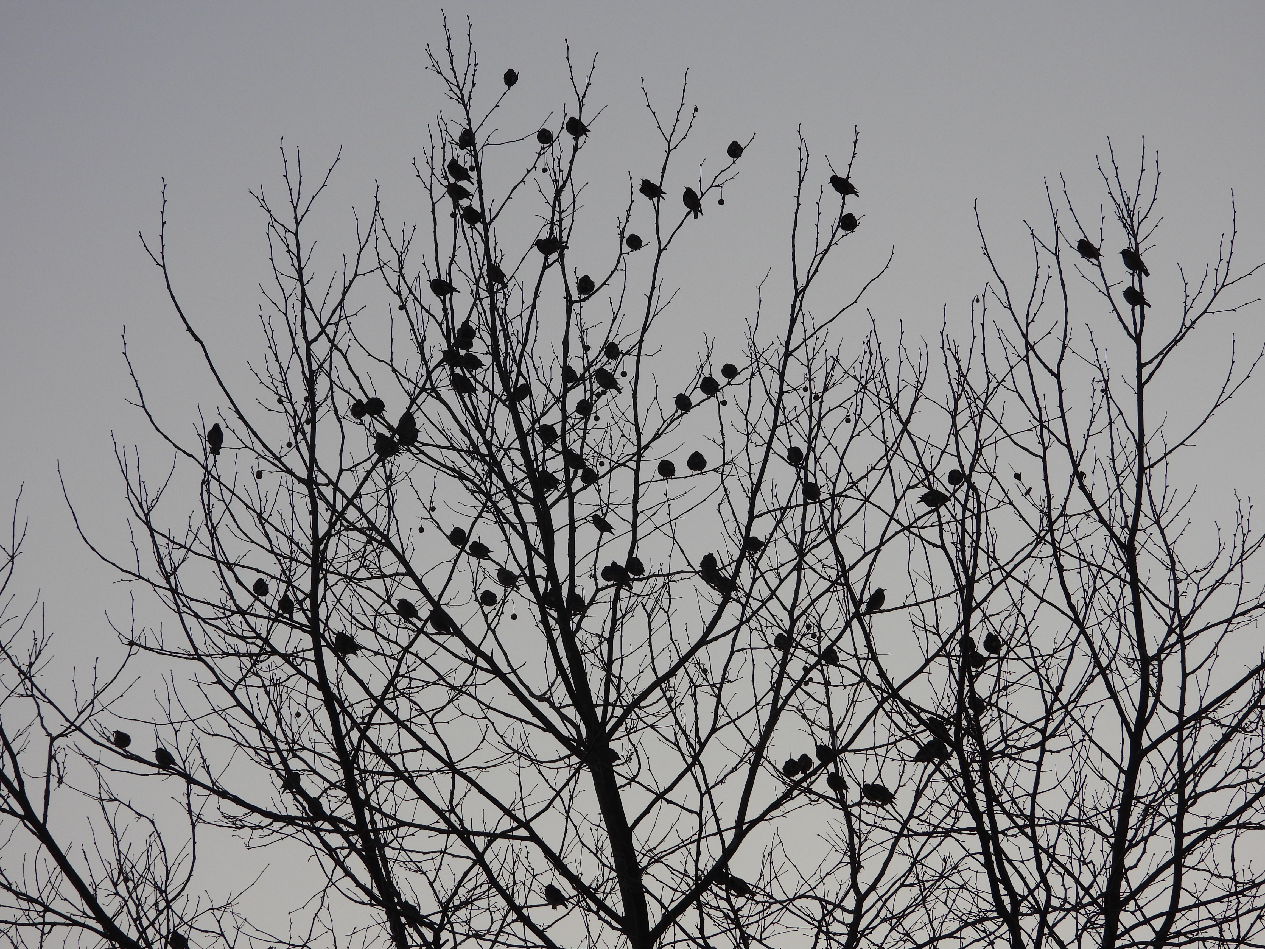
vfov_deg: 8.7
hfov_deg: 11.6
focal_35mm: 170
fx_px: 6212
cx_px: 632
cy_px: 474
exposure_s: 1/250
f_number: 4
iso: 100
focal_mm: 30.5
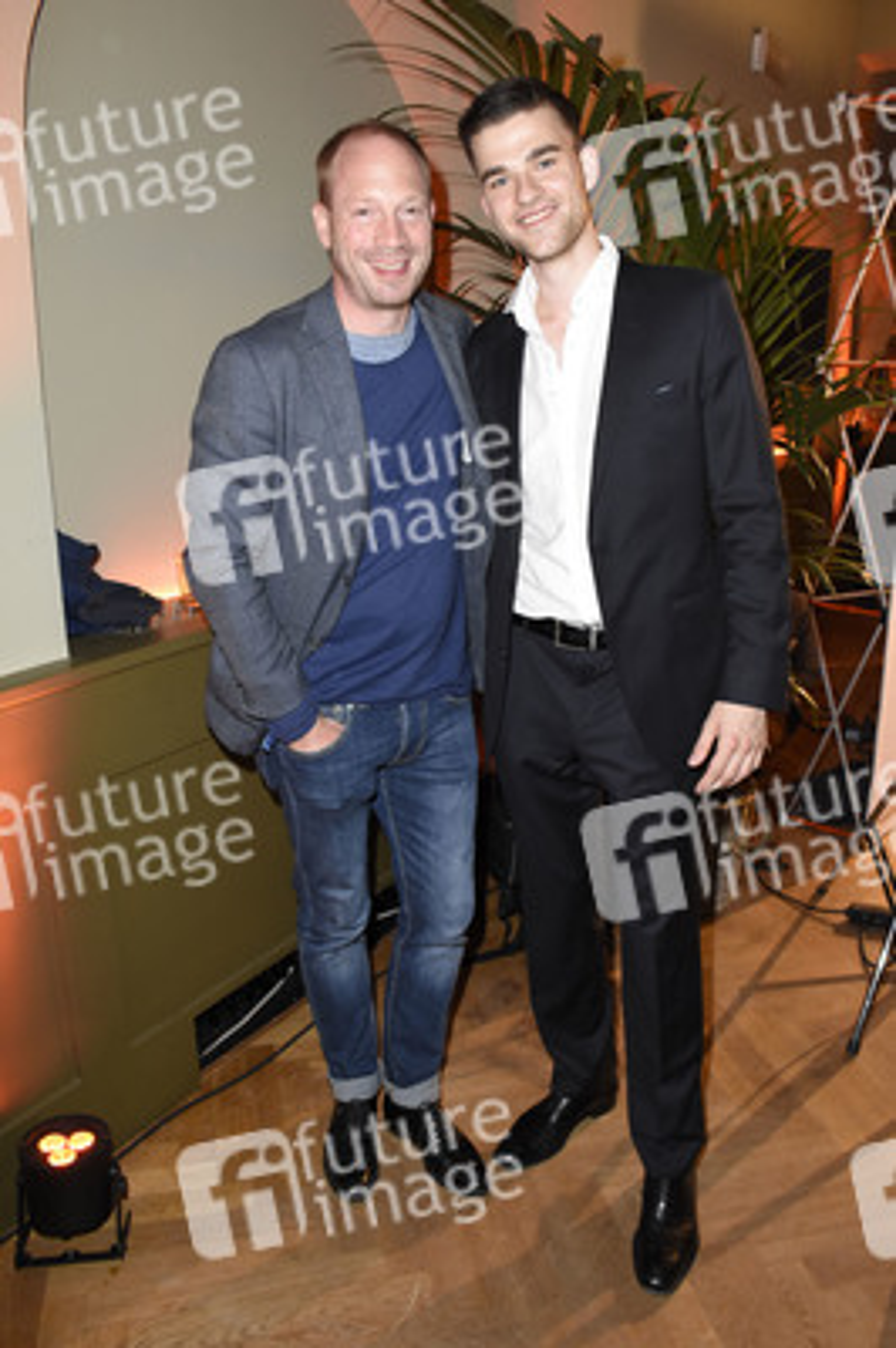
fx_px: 1010
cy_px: 674
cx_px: 448
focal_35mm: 27
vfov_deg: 67.4
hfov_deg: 47.9
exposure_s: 1/60
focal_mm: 18
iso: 1600
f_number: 6.3
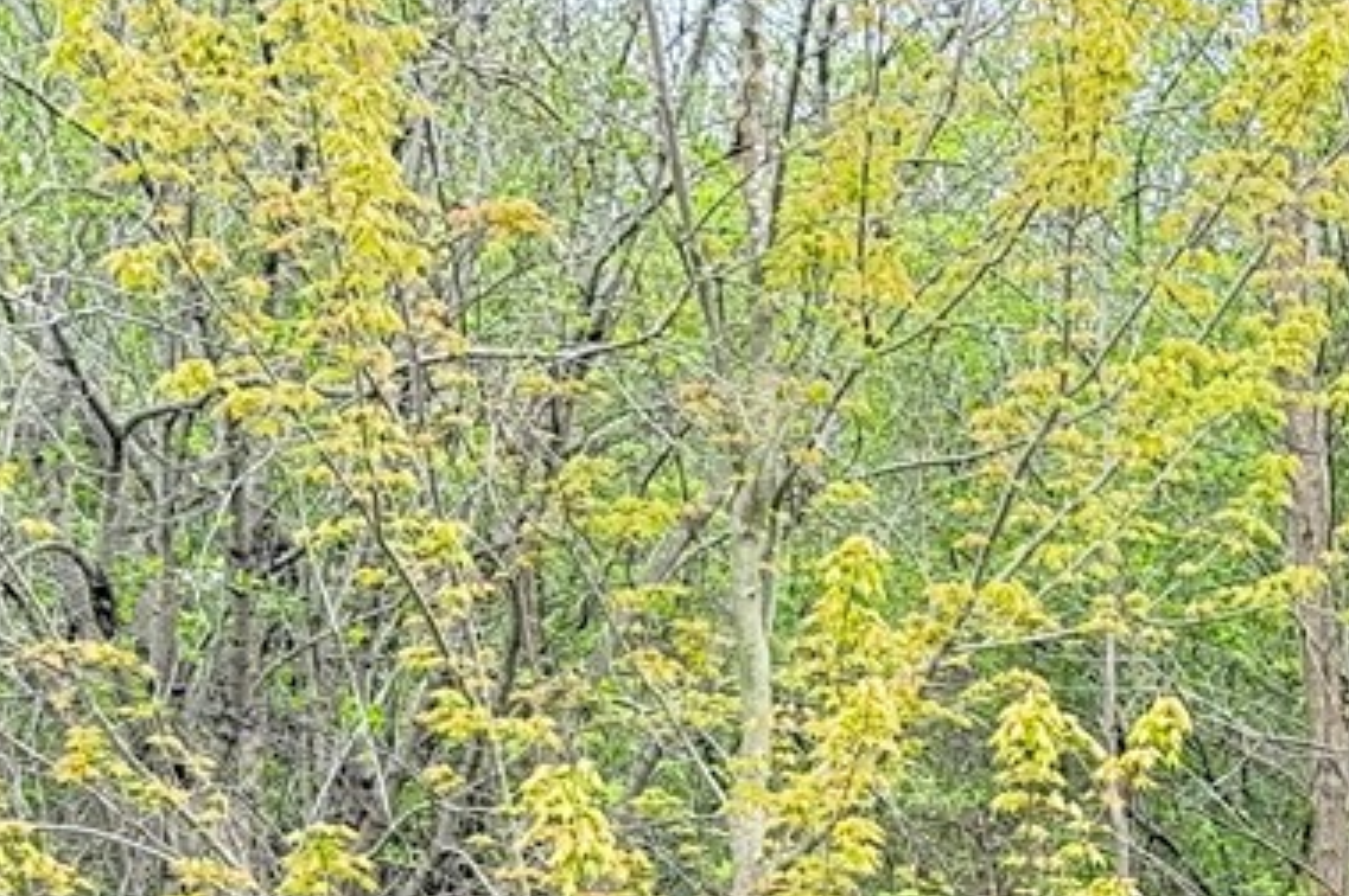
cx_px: 1445
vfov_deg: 9.9
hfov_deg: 14.9
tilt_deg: +3.2
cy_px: 1173
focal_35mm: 135
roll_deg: +0.1
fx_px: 5054
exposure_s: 1/509
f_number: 1.78
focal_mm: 6.76
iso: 100
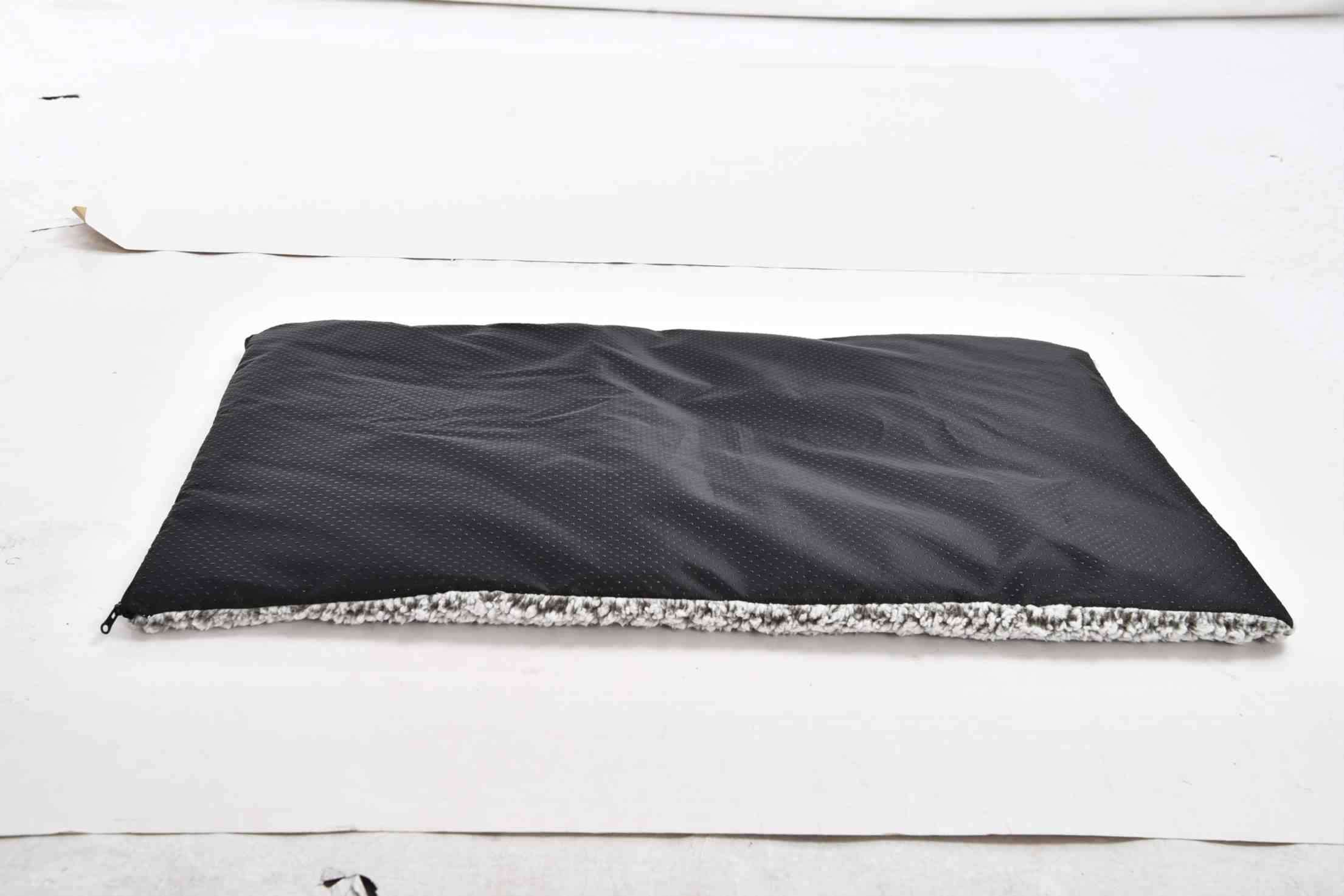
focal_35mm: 48
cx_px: 672
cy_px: 448
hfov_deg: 41.1
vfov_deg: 28.1
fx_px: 1792
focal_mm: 48
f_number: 11
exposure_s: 1/125
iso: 250
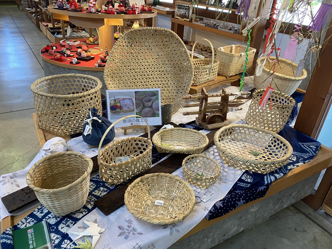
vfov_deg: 53.1
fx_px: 249
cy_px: 124
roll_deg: -4.9
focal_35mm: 26
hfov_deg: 67.3
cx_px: 166
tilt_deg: -26.4
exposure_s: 1/50
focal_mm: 4.25
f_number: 1.8
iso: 80
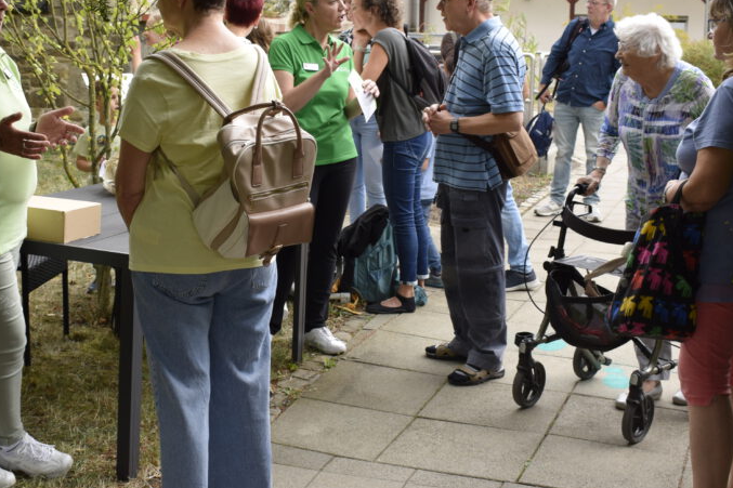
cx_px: 302
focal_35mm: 57
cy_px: 216
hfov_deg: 35.1
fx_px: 1155
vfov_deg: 23.9
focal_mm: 25
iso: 400
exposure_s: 1/125
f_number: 5.6
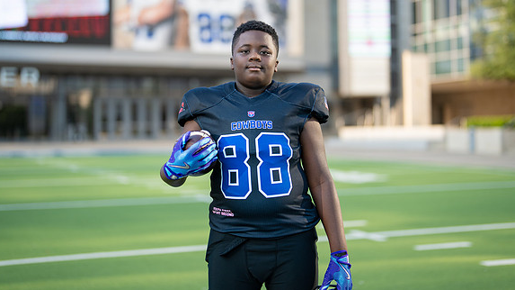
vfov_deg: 19.6
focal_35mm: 61
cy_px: 96
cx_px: 250
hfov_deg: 34.4
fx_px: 833
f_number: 1.2
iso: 100
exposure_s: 1/2500
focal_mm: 50
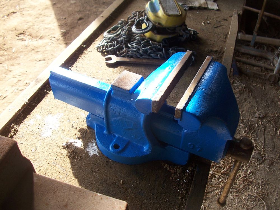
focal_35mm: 35
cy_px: 105
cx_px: 140
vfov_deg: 40.7
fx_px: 283
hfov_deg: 52.6
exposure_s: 1/90
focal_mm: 6
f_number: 2.8
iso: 80
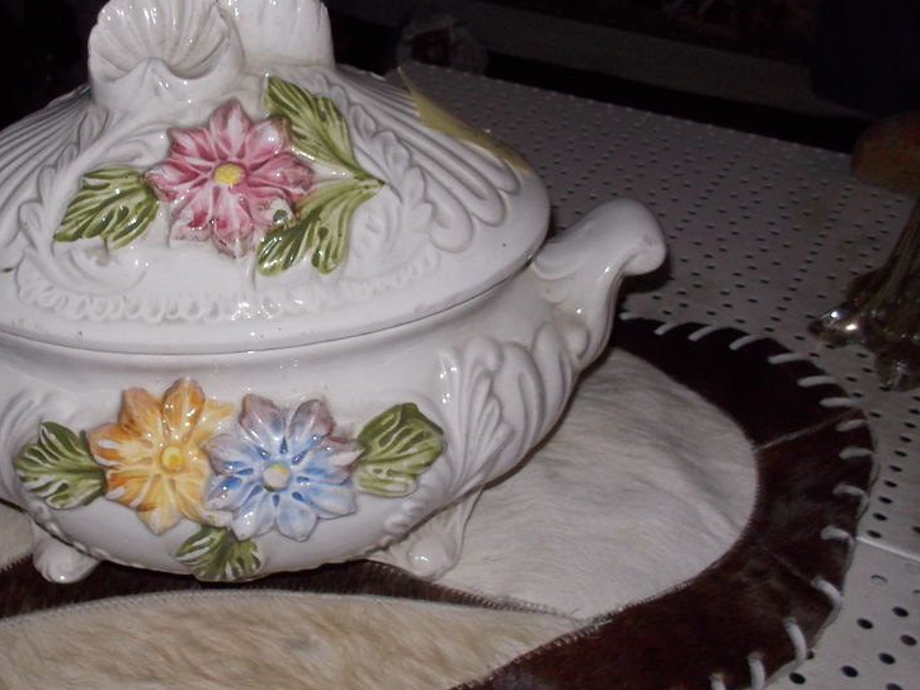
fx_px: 1063
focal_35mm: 40
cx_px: 306
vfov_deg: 36.0
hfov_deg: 46.1
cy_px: 340
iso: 200
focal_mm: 4.1
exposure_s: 1/30
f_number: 3.3
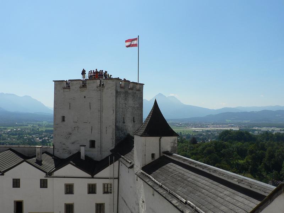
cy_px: 106
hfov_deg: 51.4
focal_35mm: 36
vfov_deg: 39.7
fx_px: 295
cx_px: 142
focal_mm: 6
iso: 80
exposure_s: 1/800
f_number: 5.6
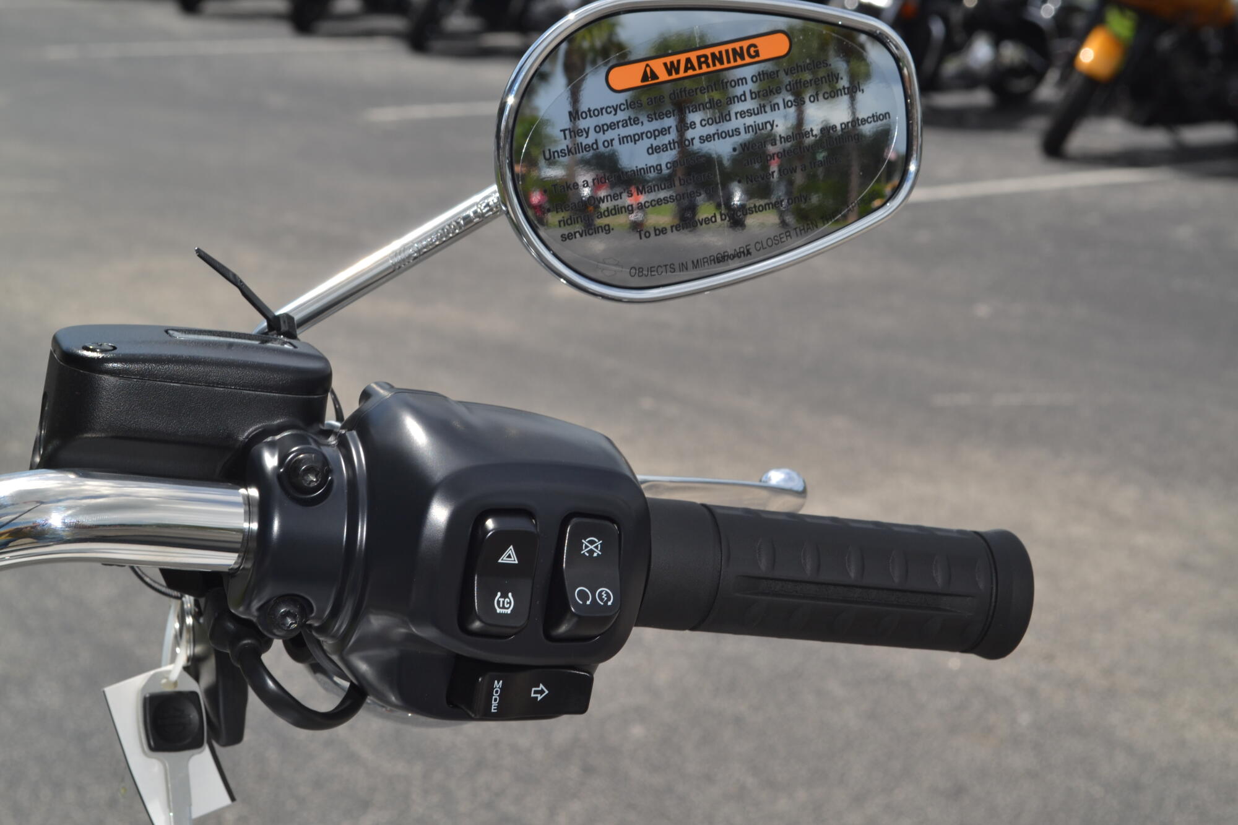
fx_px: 2476
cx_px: 619
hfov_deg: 28.1
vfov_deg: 18.9
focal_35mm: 72
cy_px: 412
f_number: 11
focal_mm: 48
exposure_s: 1/200
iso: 100
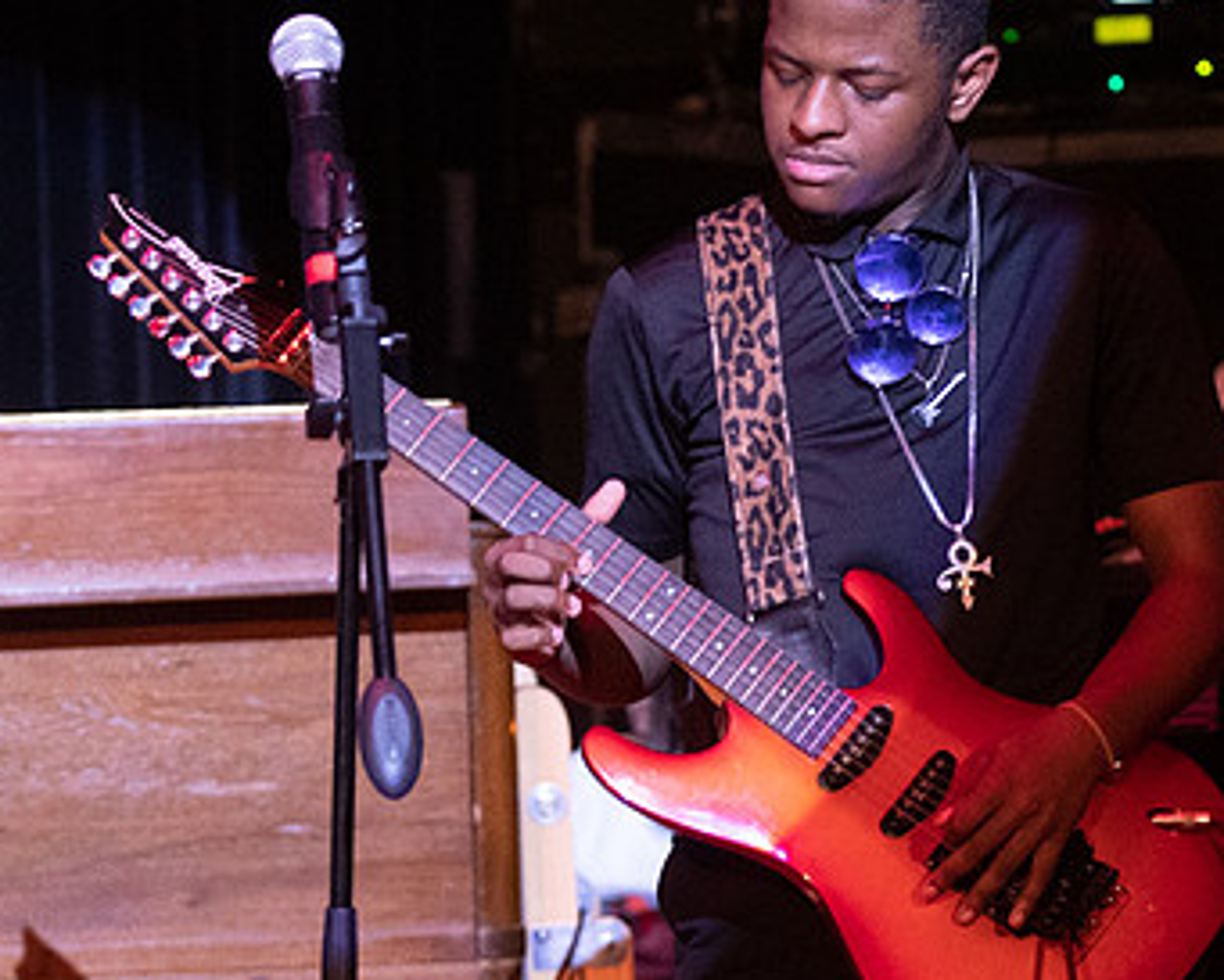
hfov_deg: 6.4
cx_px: 802
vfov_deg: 5.1
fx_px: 11016
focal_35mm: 304
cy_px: 415
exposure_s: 1/200
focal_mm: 105
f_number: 2.8
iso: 6400
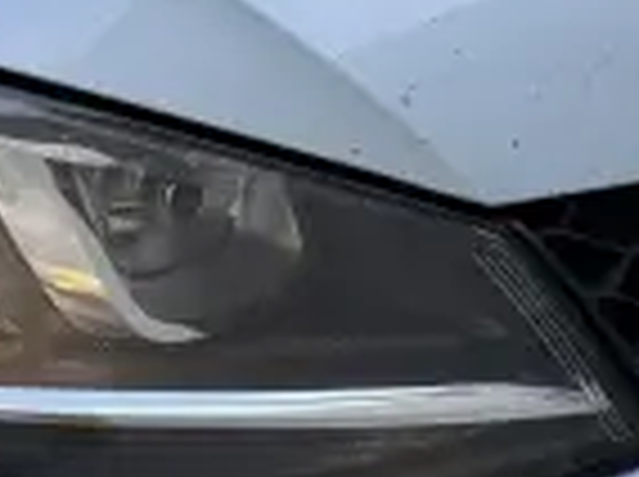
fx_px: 2248
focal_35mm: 122
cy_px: 328
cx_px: -122
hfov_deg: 15.6
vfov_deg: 12.1
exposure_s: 1/706
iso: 64
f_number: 1.78
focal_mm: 6.76
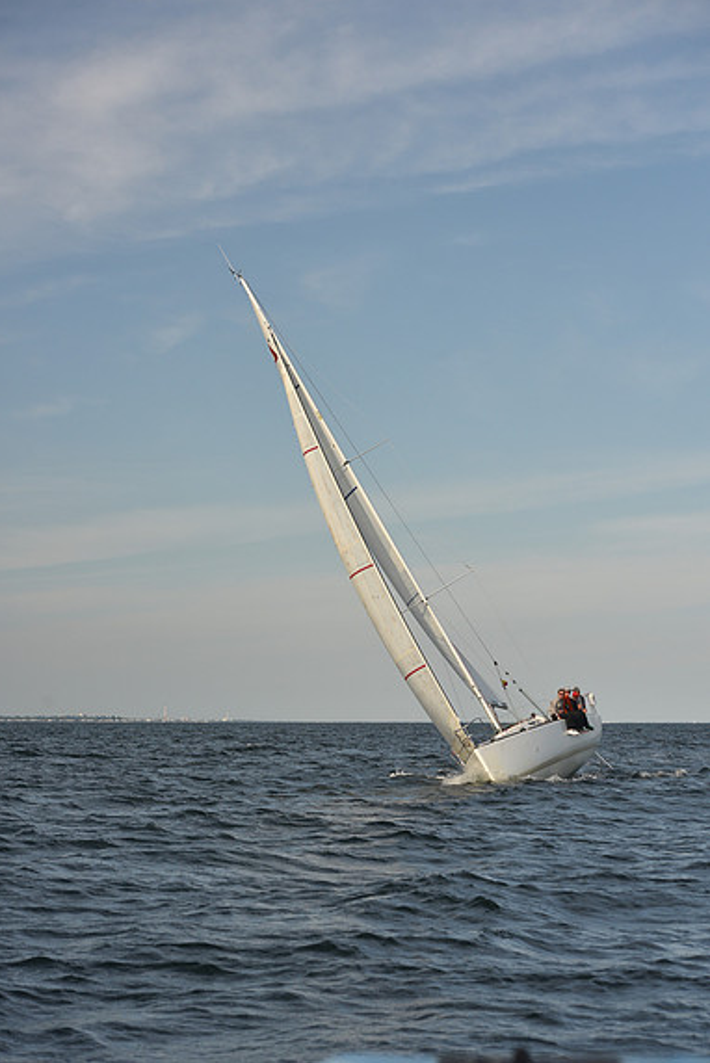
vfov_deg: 26.6
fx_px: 2245
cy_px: 532
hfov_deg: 18.0
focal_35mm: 76
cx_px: 352
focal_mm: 75
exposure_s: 1/640
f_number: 5.6
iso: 250
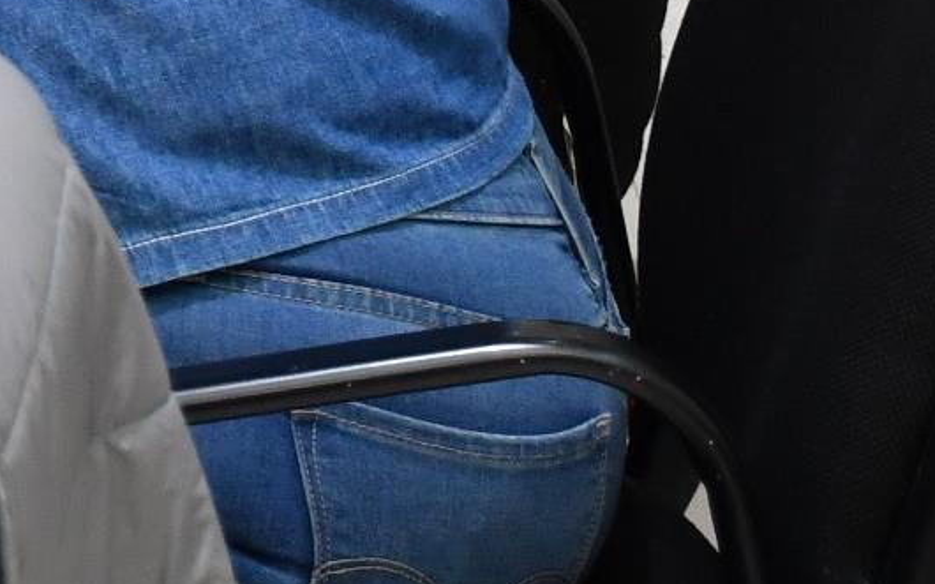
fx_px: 6955
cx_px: -1187
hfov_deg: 7.3
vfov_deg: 4.7
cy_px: -873
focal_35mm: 273
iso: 800
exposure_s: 1/100
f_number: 5.6
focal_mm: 34
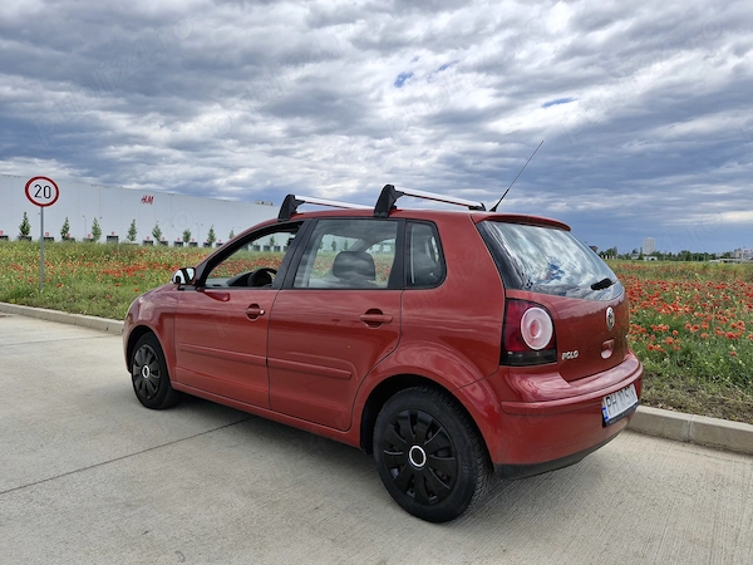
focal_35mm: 23
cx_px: 376
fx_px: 500
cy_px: 282
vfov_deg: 58.9
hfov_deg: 73.9
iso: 50
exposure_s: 1/1716
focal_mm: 5.54
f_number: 1.8
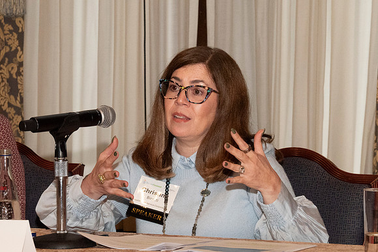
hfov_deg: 13.1
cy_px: 126
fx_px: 1649
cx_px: 189
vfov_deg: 8.7
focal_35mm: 157
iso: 6400
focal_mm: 105
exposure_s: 1/125
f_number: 11
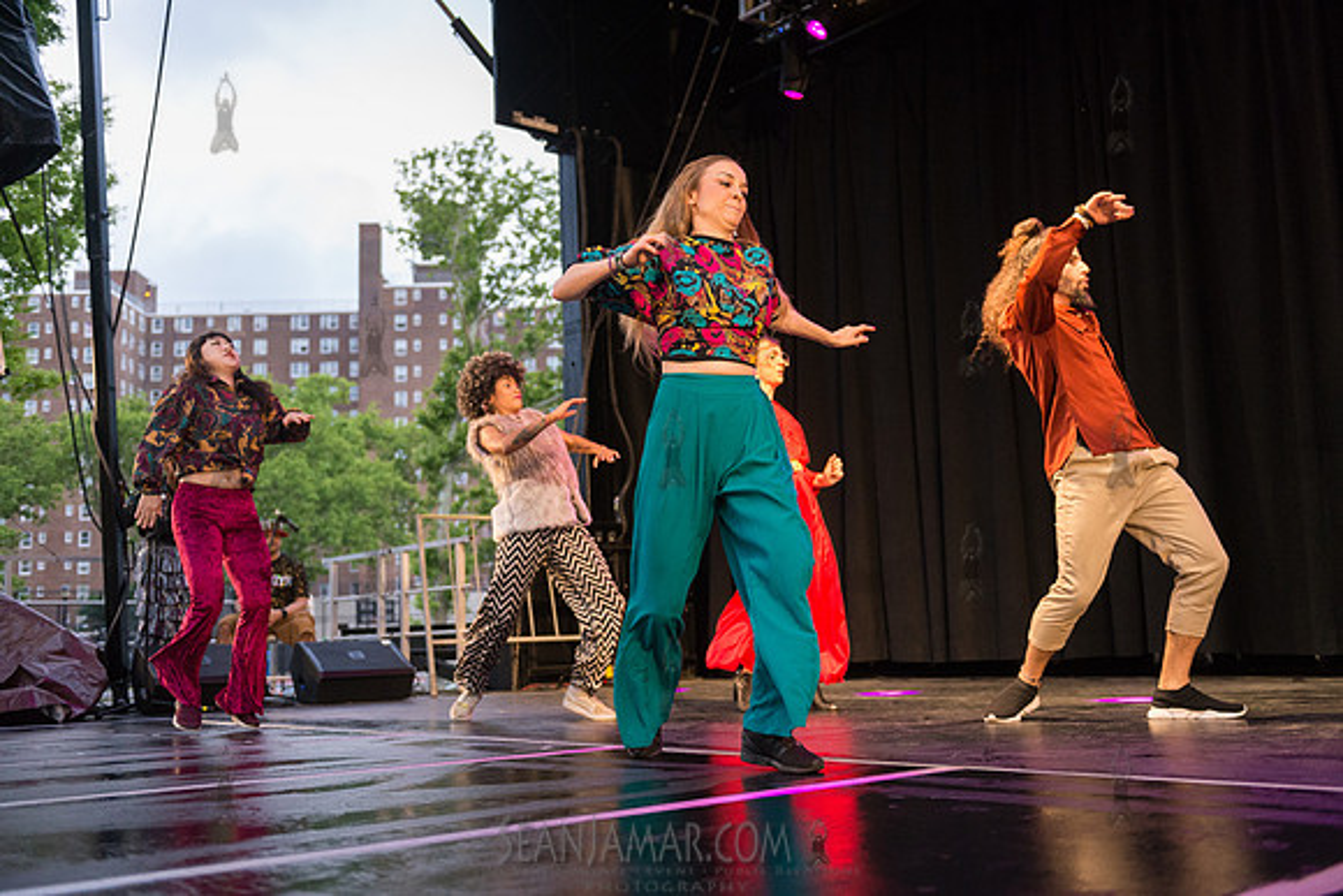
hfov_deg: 53.1
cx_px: 672
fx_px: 1343
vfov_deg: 36.9
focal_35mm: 36
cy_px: 448
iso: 3200
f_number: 2.8
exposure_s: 1/1250
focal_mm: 36
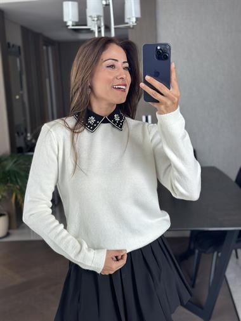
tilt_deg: -16.8
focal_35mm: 48
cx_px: 120
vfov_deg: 39.6
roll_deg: +3.6
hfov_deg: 30.3
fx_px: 445
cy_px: 160
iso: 64
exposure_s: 1/137
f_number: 1.78
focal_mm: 6.86
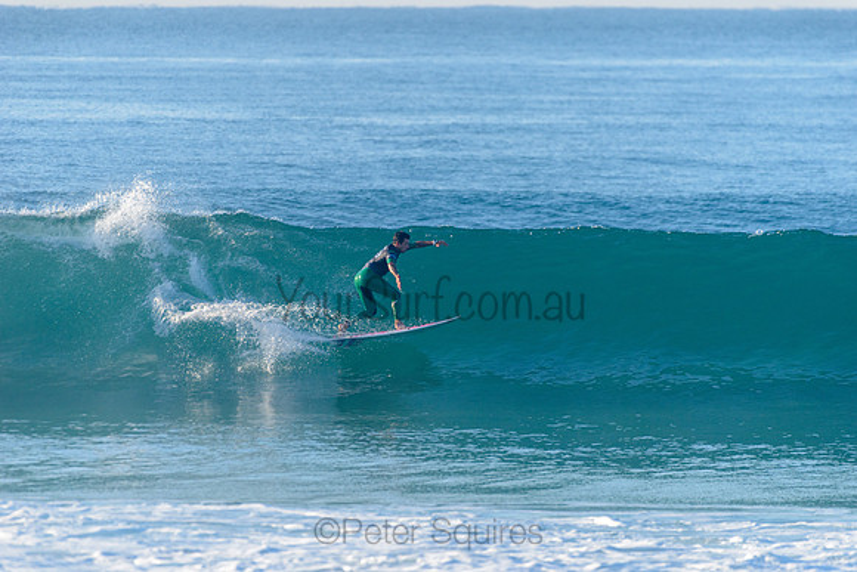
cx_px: 428
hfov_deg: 4.1
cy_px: 286
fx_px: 11907
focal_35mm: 500
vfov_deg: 2.8
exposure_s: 1/2000
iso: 450
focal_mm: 500
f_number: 5.6
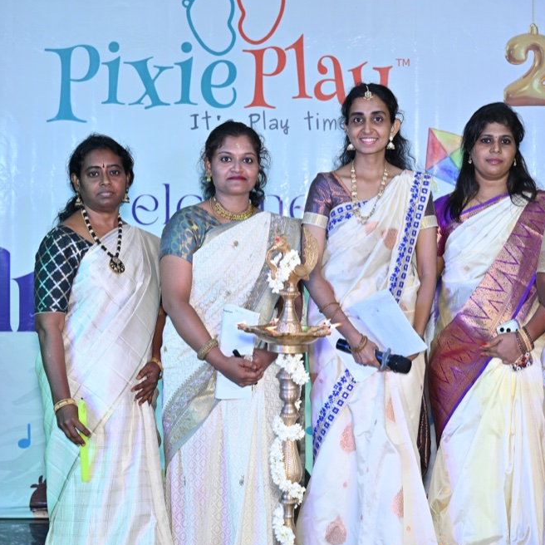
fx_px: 1015
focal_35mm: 57
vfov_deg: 30.0
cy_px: 274
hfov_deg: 29.8
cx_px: 361
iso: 200
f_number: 4
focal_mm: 44
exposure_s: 1/160
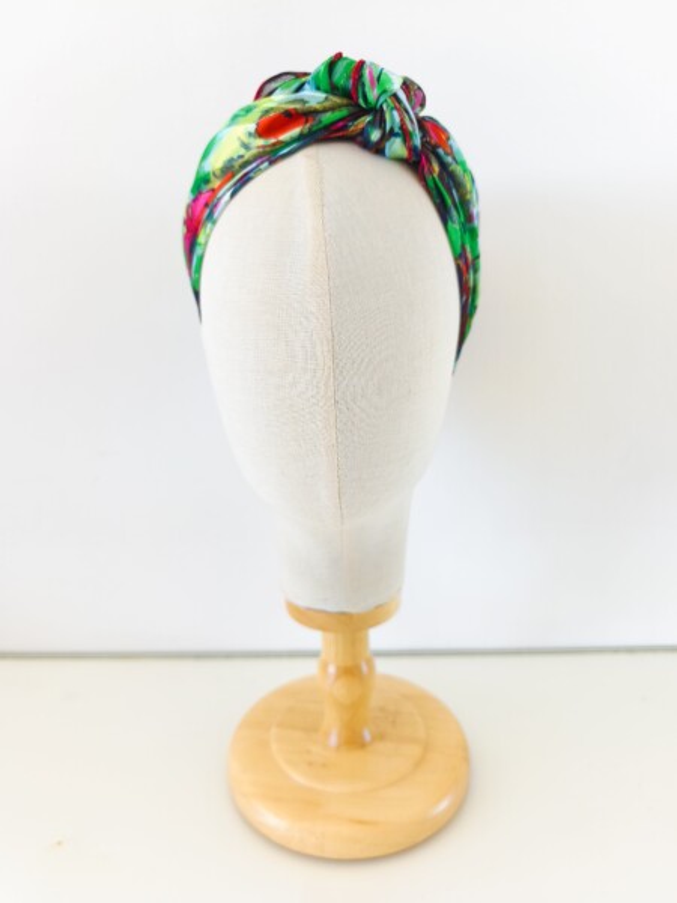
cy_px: 452
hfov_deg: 58.9
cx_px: 338
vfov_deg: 73.9
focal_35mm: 23
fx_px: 600
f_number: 1.65
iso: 50
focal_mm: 6.14
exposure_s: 1/20
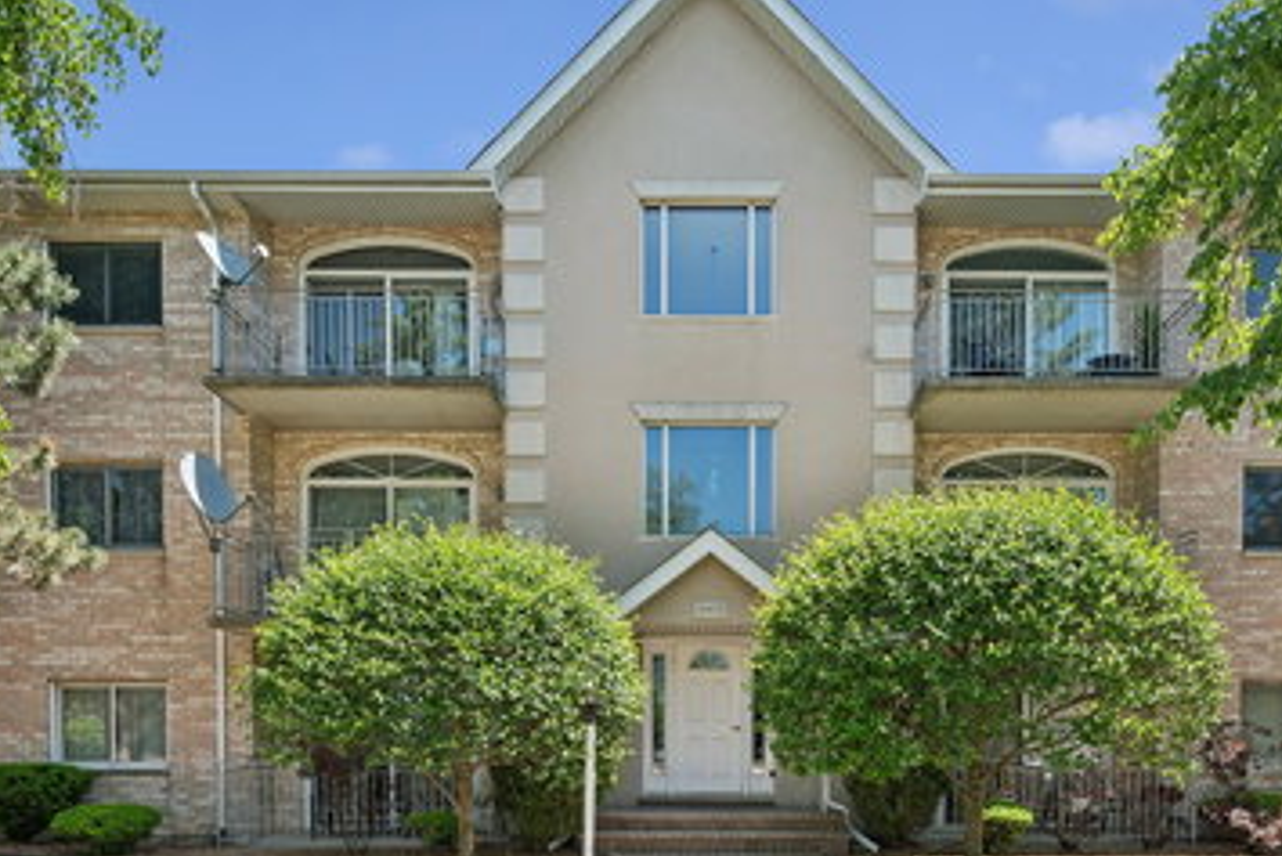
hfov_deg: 75.8
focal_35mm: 23
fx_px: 819
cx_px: 711
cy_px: 401
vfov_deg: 55.1
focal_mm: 17
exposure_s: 1/320
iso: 400
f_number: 8
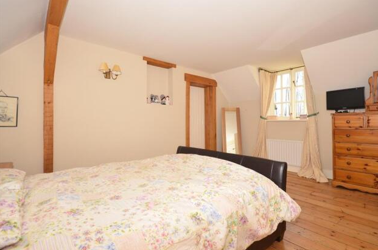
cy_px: 120
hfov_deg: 87.0
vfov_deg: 64.3
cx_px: 198
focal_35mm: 19
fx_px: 199
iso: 640
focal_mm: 12
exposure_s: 1/160
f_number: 9
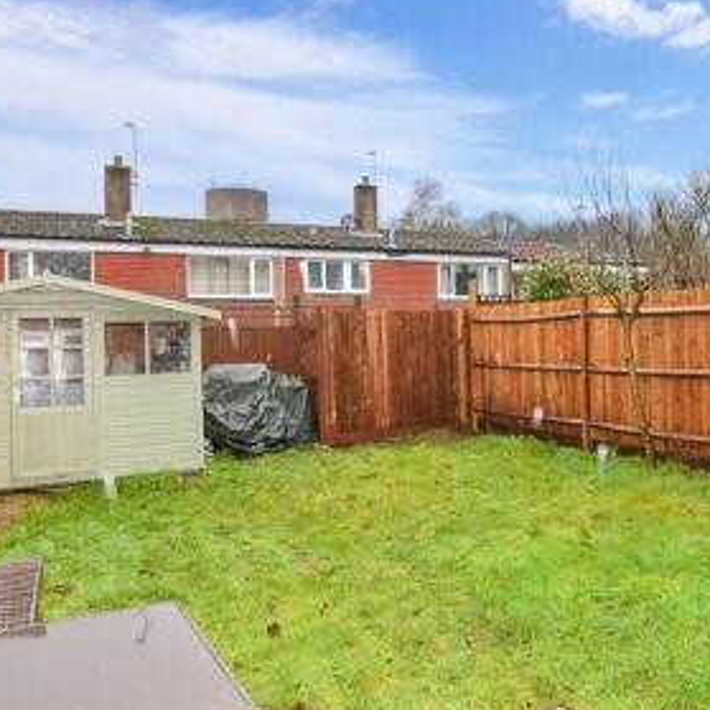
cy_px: 319
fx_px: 696
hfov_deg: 52.1
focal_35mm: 30
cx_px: 517
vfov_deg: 53.9
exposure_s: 1/160
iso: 400
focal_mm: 10
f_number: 6.3
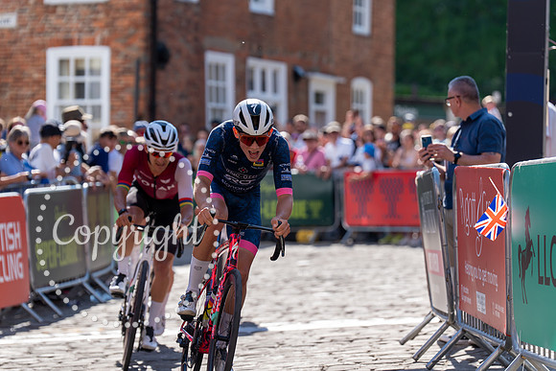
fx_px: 2425
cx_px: 278
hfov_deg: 13.1
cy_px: 186
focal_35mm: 157
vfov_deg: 8.7
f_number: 3.5
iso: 160
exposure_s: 1/1000
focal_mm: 157
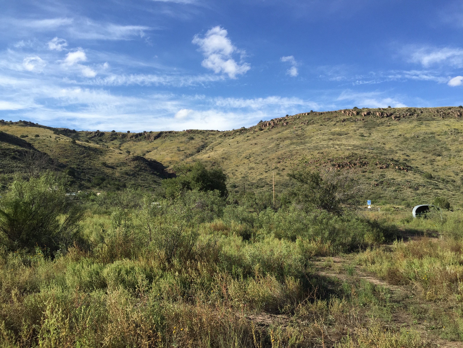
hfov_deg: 61.7
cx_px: 232
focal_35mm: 29
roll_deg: -2.3
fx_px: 388
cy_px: 174
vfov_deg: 48.2
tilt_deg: +6.0
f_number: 2.2
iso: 32
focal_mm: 4.15
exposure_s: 1/1647
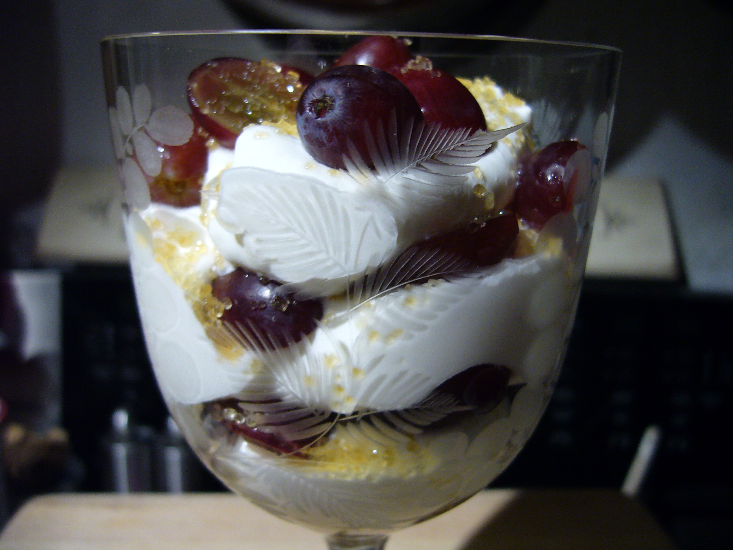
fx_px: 741
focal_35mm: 35
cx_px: 366
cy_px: 275
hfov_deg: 52.6
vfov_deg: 40.7
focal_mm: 5.8
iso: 160
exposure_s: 1/15
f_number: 2.8
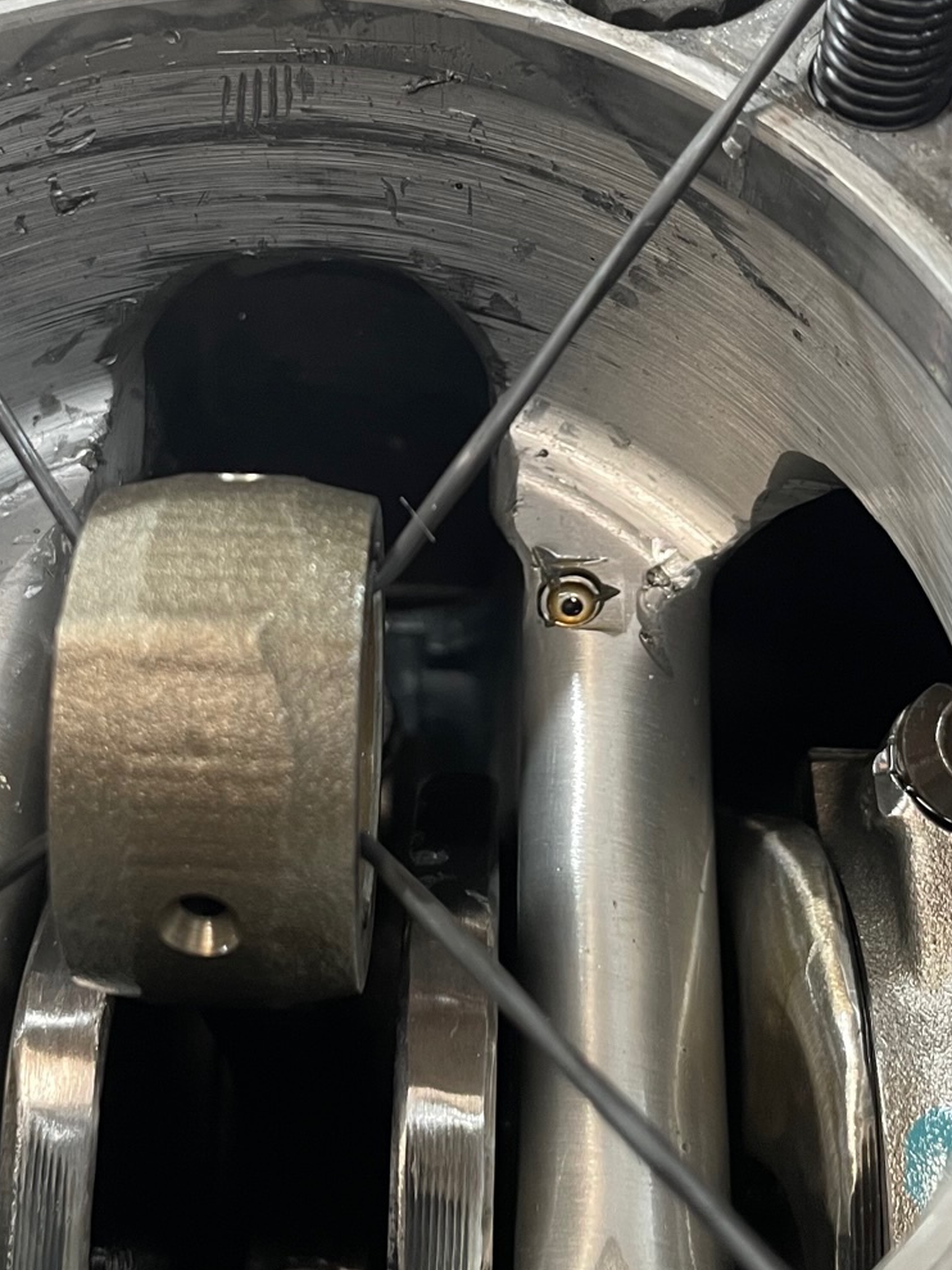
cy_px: 475
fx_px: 1943
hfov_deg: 27.4
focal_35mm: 53
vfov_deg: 36.0
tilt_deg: -25.4
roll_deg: +3.1
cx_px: 357
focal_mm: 4.2
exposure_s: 1/50
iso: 200
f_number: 1.6
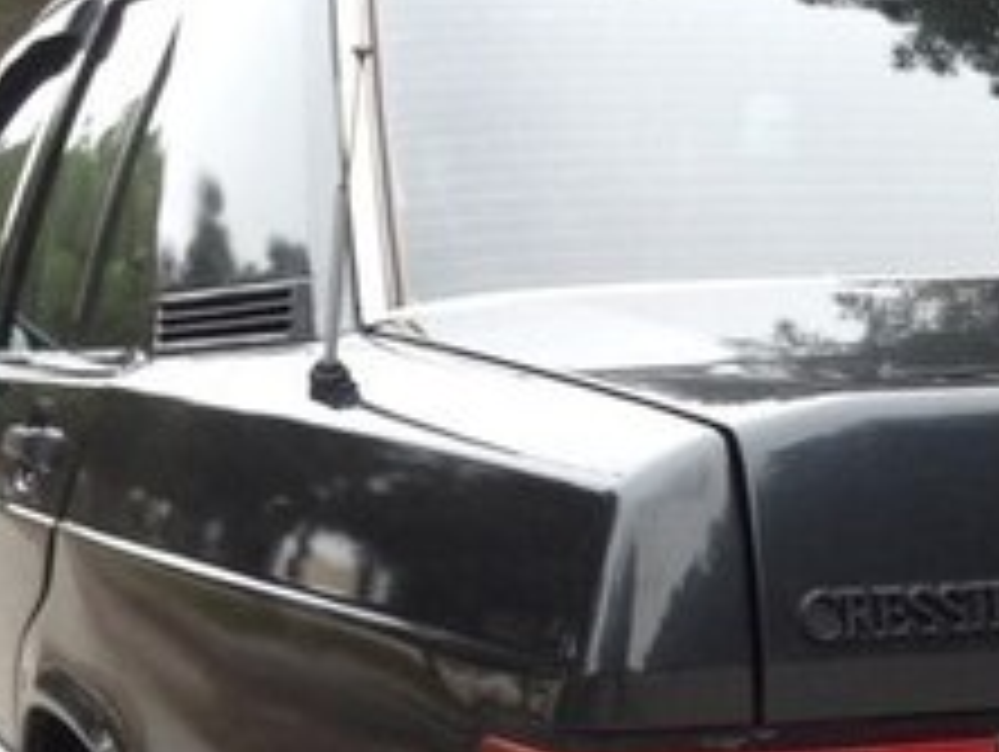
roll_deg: +0.3
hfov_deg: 19.4
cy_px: 867
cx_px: 1030
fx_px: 2831
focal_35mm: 98
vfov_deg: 14.7
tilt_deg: -11.0
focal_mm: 4.12
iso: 50
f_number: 2.4
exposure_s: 1/40
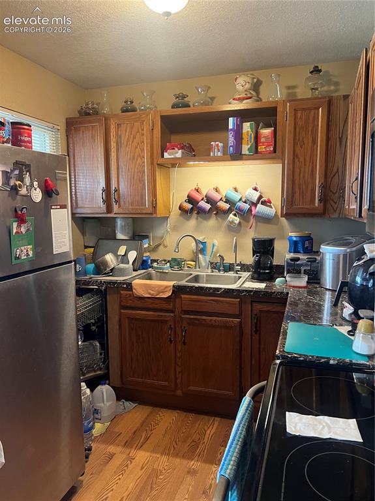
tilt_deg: -6.2
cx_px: 188
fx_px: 376
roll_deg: +1.2
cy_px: 250
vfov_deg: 67.3
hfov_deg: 53.0
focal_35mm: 26
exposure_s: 1/60
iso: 400
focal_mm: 5.7
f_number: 1.5
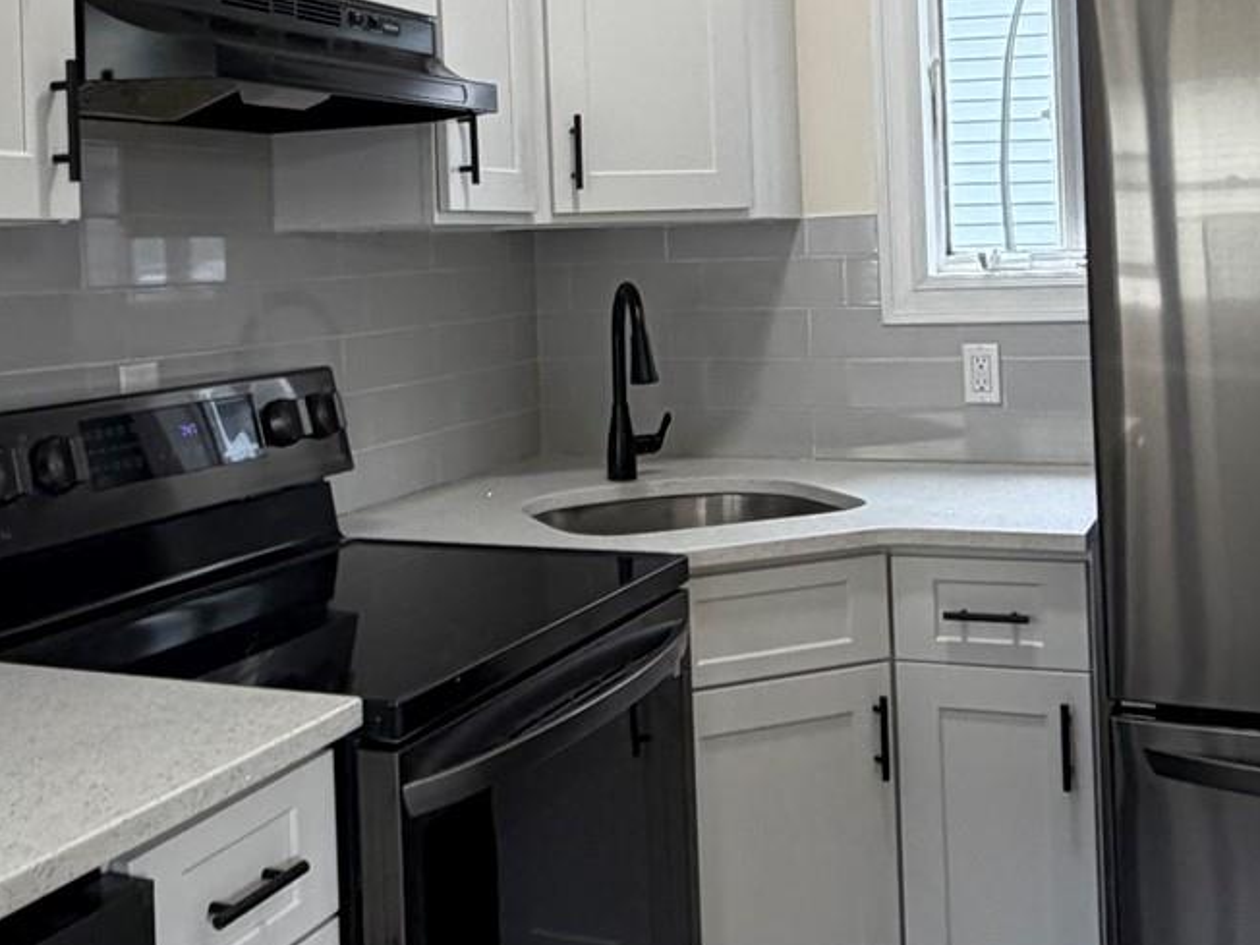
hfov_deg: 42.9
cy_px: 232
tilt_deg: +0.4
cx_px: 676
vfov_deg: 32.2
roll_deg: +2.8
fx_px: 1602
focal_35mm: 44
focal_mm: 2.22
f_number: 2.2
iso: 200
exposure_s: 1/60
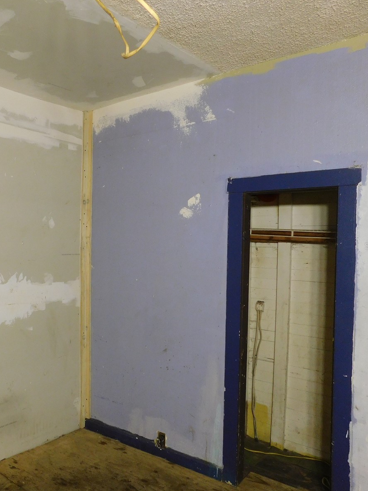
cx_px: 73
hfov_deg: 43.3
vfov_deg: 58.4
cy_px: 246
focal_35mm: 31
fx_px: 439
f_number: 3
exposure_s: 1/30
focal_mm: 4
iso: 250
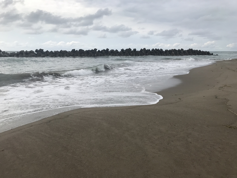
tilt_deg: -10.5
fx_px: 192
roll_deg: -0.8
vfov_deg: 49.7
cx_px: 118
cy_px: 89
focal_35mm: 28
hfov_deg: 63.4
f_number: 1.8
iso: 20
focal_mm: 3.99
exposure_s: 1/3425
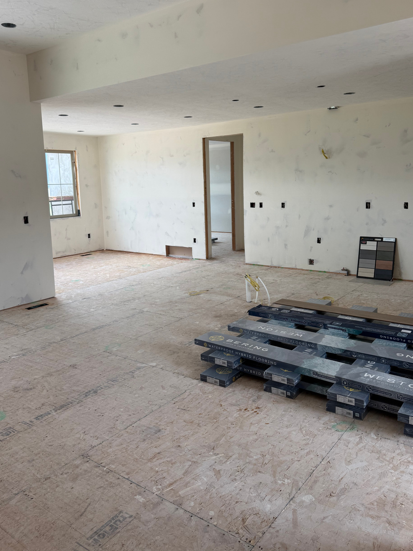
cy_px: 241
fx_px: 446
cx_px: 206
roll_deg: +1.0
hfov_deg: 49.7
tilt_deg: -8.0
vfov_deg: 63.2
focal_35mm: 28
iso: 64
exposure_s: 1/288
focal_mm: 6.76
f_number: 1.78
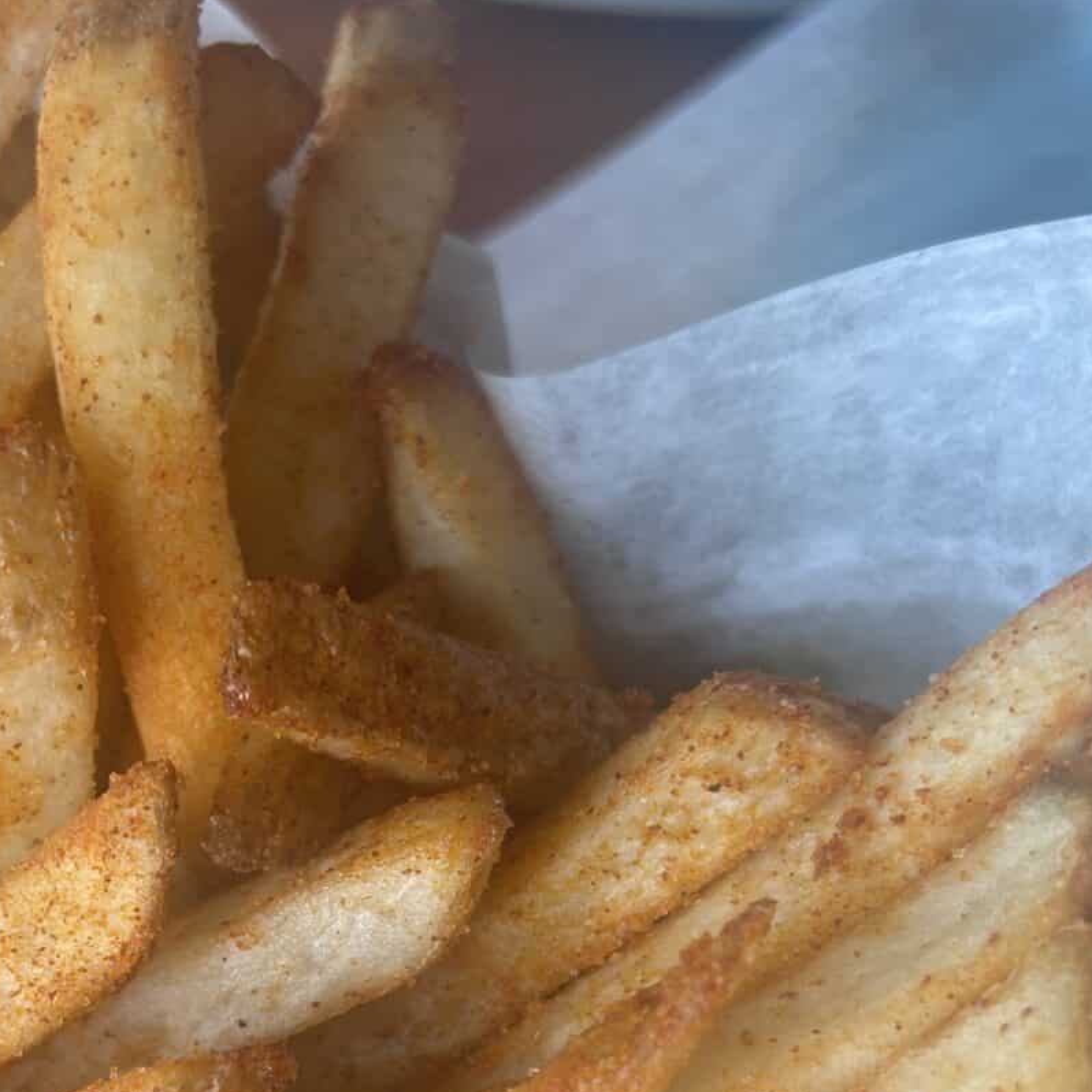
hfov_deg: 28.7
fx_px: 2106
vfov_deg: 28.1
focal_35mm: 59
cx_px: 296
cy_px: 958
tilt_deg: -62.1
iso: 50
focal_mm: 5.7
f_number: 1.5
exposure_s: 1/121
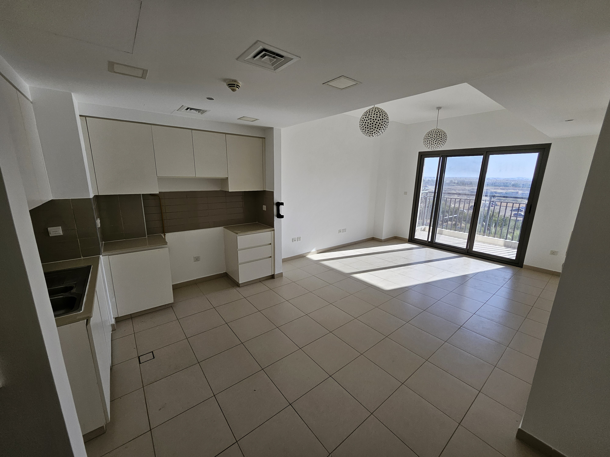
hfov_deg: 106.2
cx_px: 305
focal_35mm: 13
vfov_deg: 89.9
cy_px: 228
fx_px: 229
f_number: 2.2
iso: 50
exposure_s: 1/215
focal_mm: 1.74
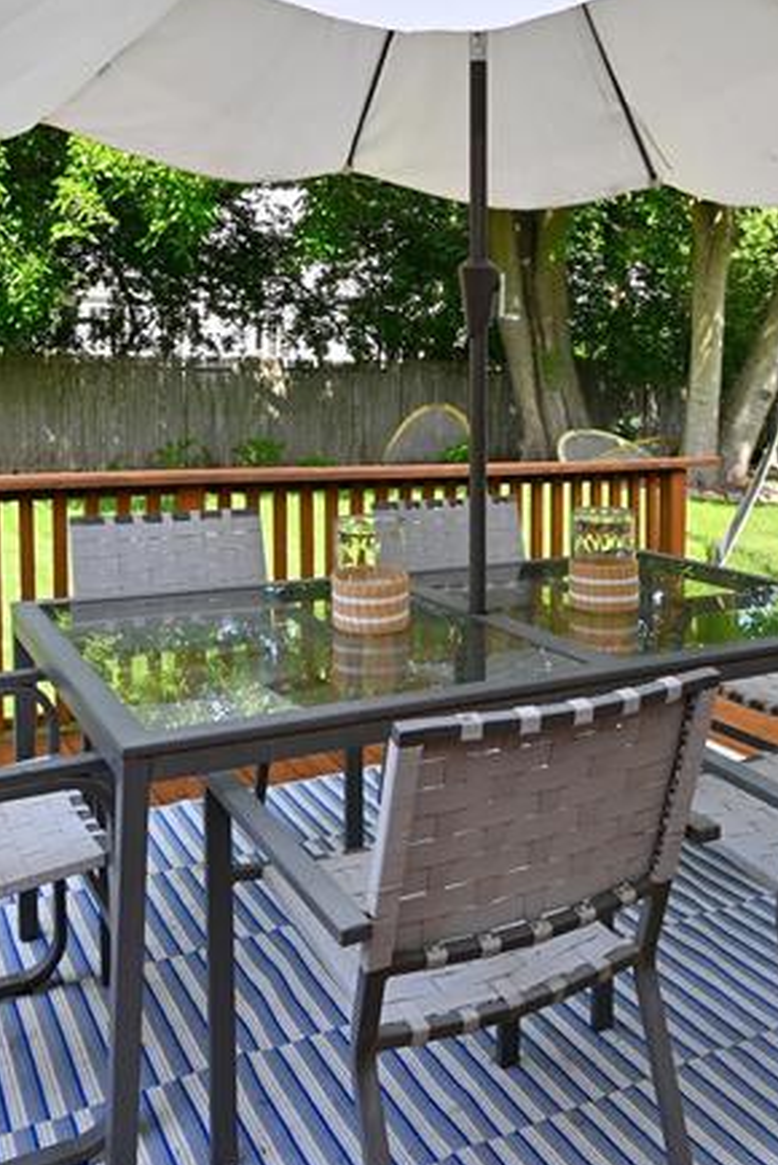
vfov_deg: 56.7
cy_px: 459
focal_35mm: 33
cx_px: 467
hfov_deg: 39.9
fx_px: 1068
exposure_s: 1/125
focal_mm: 14
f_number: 10
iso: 250
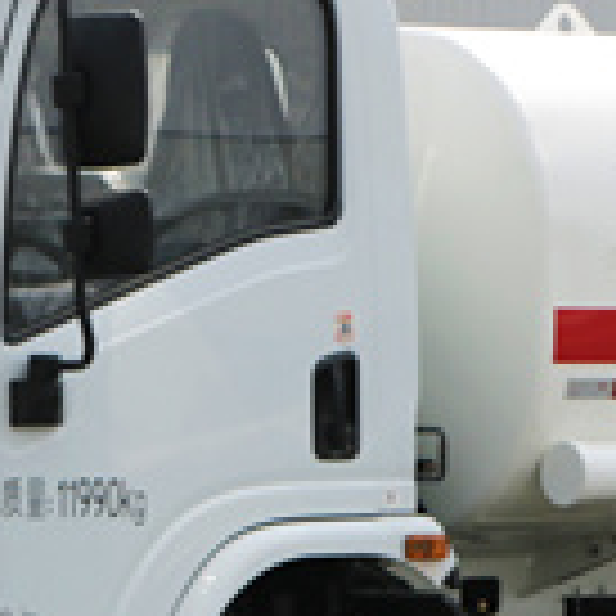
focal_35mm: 174
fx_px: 3503
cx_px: 562
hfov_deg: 10.0
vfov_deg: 10.0
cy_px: 227
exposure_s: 1/800
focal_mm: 35
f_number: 3.2
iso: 125
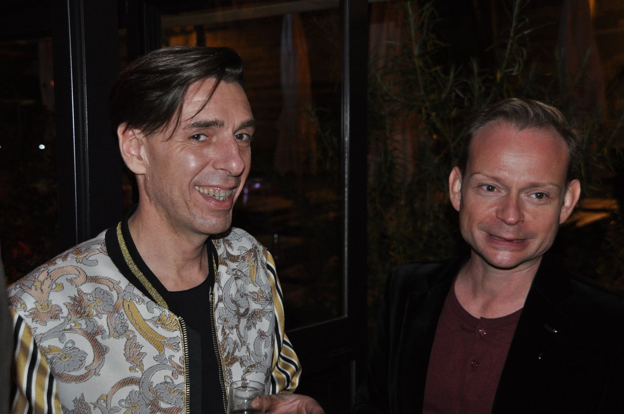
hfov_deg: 38.9
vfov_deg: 26.4
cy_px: 207
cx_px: 312
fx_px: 883
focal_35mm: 51
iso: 800
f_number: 4.5
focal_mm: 34
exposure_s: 1/60
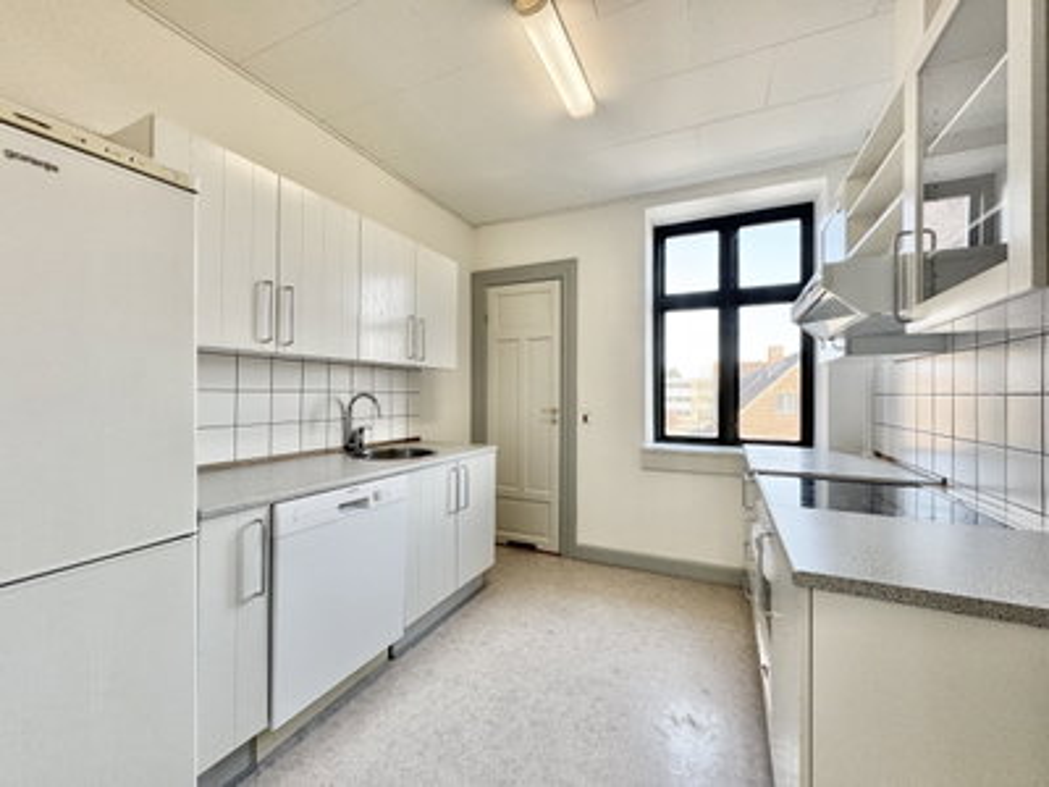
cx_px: 524
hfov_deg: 102.1
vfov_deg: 85.7
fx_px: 424
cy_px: 394
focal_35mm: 14
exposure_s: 1/100
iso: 100
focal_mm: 2.22
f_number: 2.2
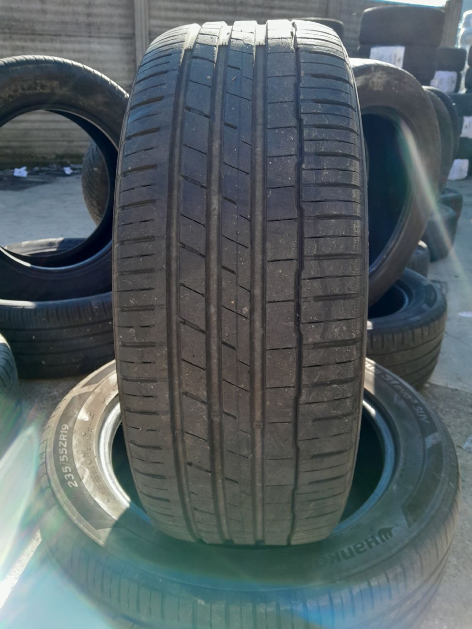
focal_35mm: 26
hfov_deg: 53.1
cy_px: 314
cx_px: 236
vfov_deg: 67.3
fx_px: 473
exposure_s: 1/100
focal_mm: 3.98
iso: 40
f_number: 1.8
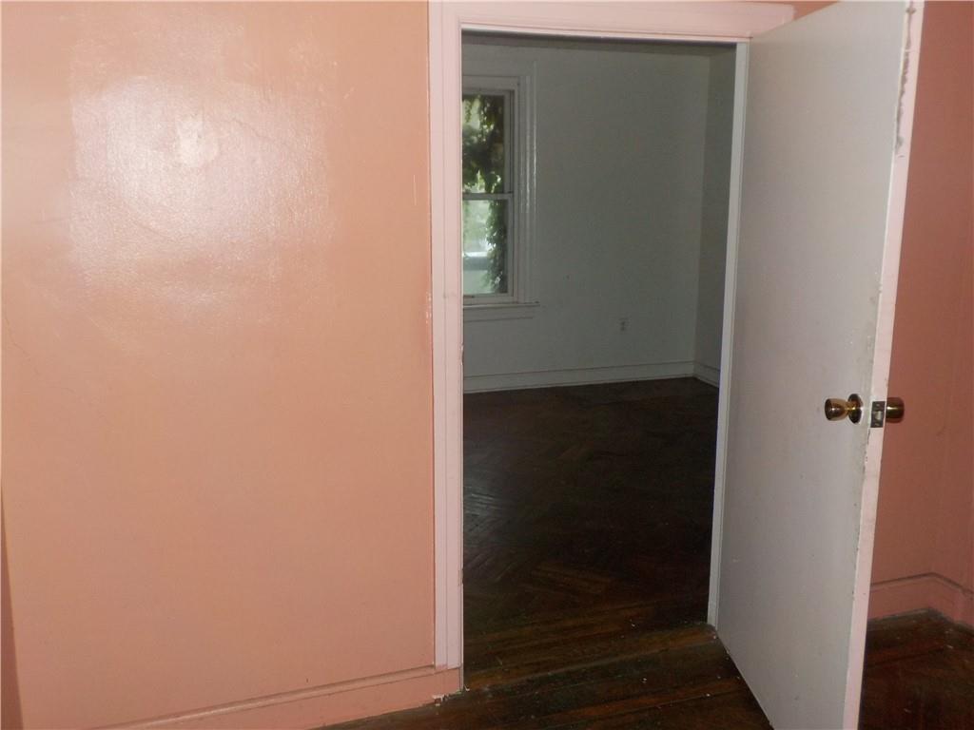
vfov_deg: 46.8
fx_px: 844
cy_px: 365
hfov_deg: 60.0
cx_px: 487
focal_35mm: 30
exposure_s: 1/30
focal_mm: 4.1
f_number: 3.3
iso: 200
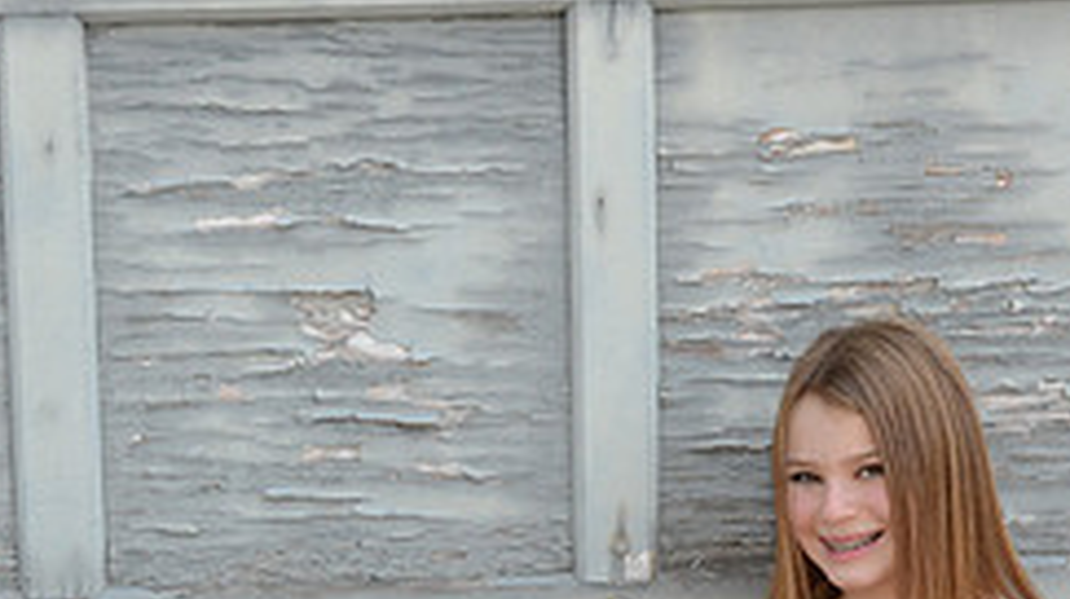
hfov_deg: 20.3
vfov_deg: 11.1
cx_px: 370
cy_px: 832
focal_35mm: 105
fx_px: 2975
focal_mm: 28
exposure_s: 1/160
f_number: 11
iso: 640
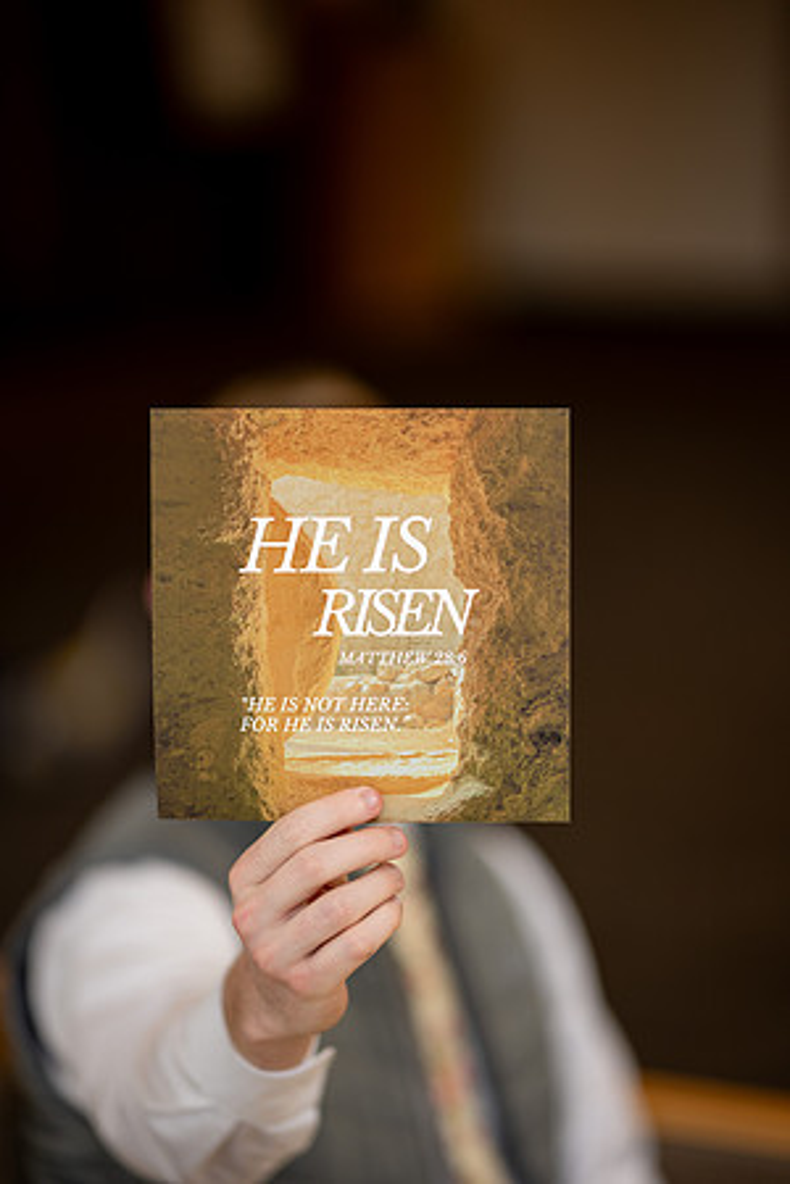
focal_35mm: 105
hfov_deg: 13.0
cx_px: 395
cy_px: 592
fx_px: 3456
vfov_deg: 19.5
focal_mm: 105
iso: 100
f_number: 1.4
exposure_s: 1/200
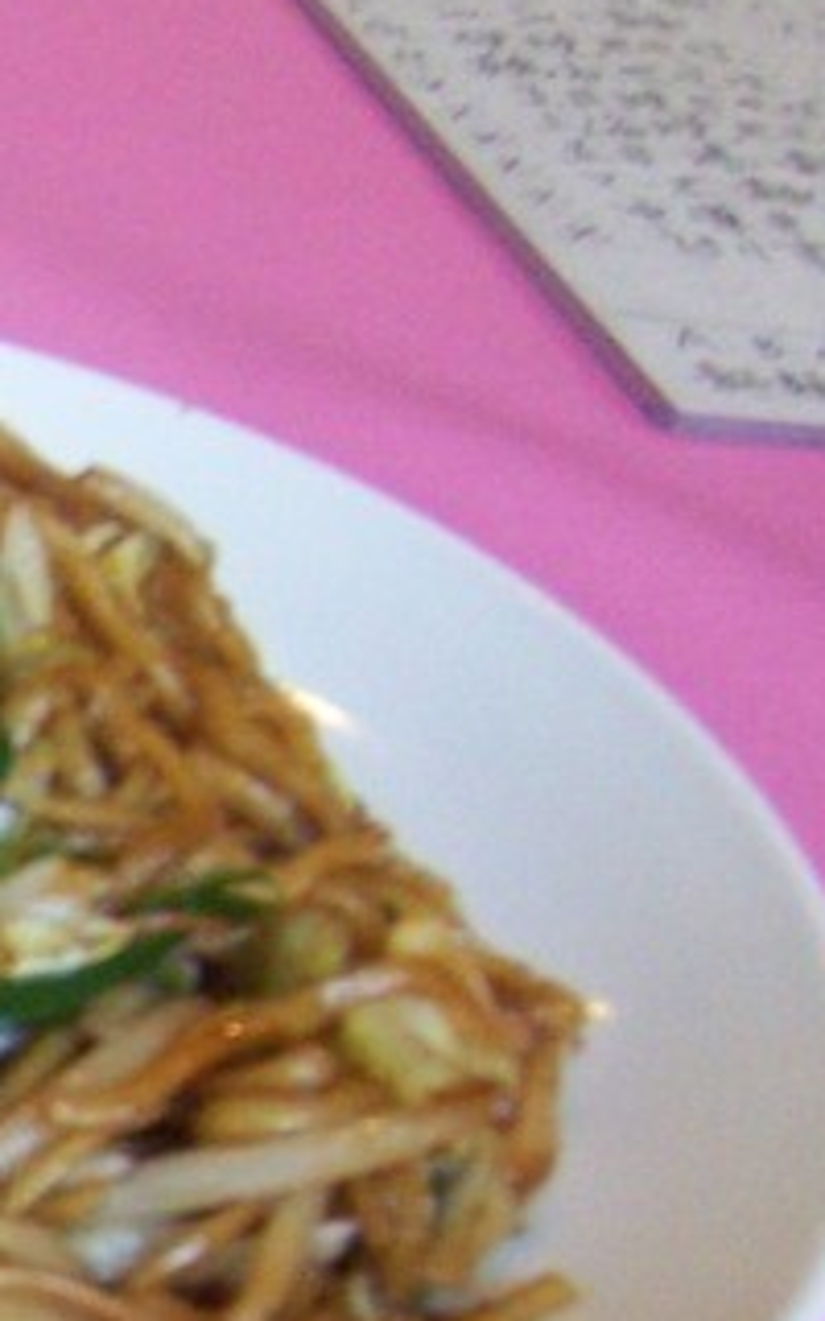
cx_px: -1056
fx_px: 2806
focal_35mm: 78
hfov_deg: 13.2
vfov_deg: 24.6
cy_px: 1470
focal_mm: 3.8
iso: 160
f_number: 2.8
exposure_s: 1/30
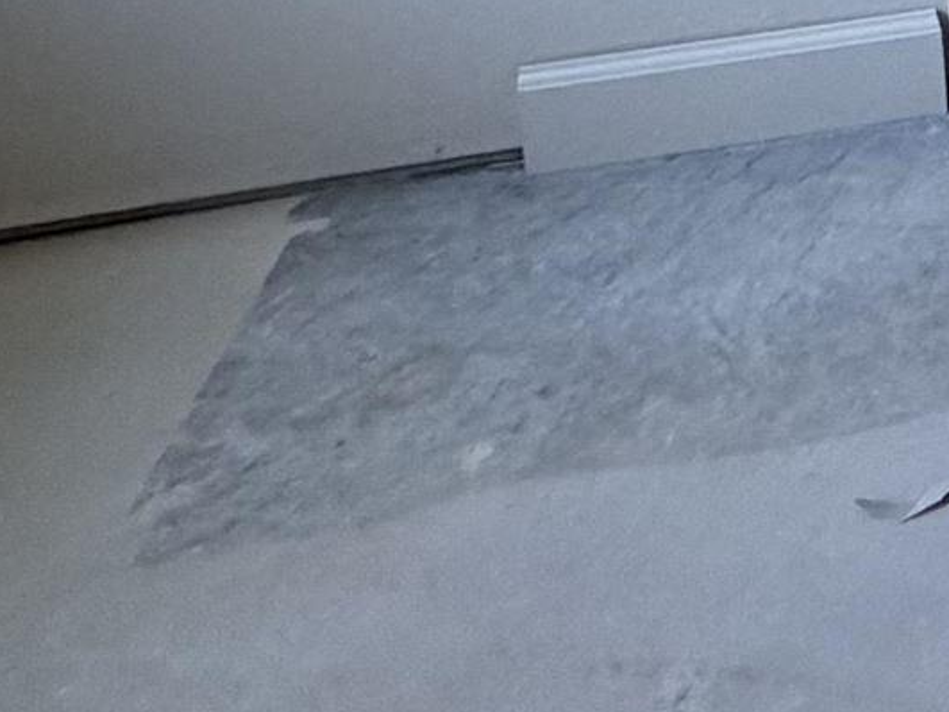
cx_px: 1996
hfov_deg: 16.7
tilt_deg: -8.9
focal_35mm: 81
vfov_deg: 12.7
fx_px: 2220
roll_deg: -0.5
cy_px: -1134
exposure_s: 1/121
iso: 160
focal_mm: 2.22
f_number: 2.2
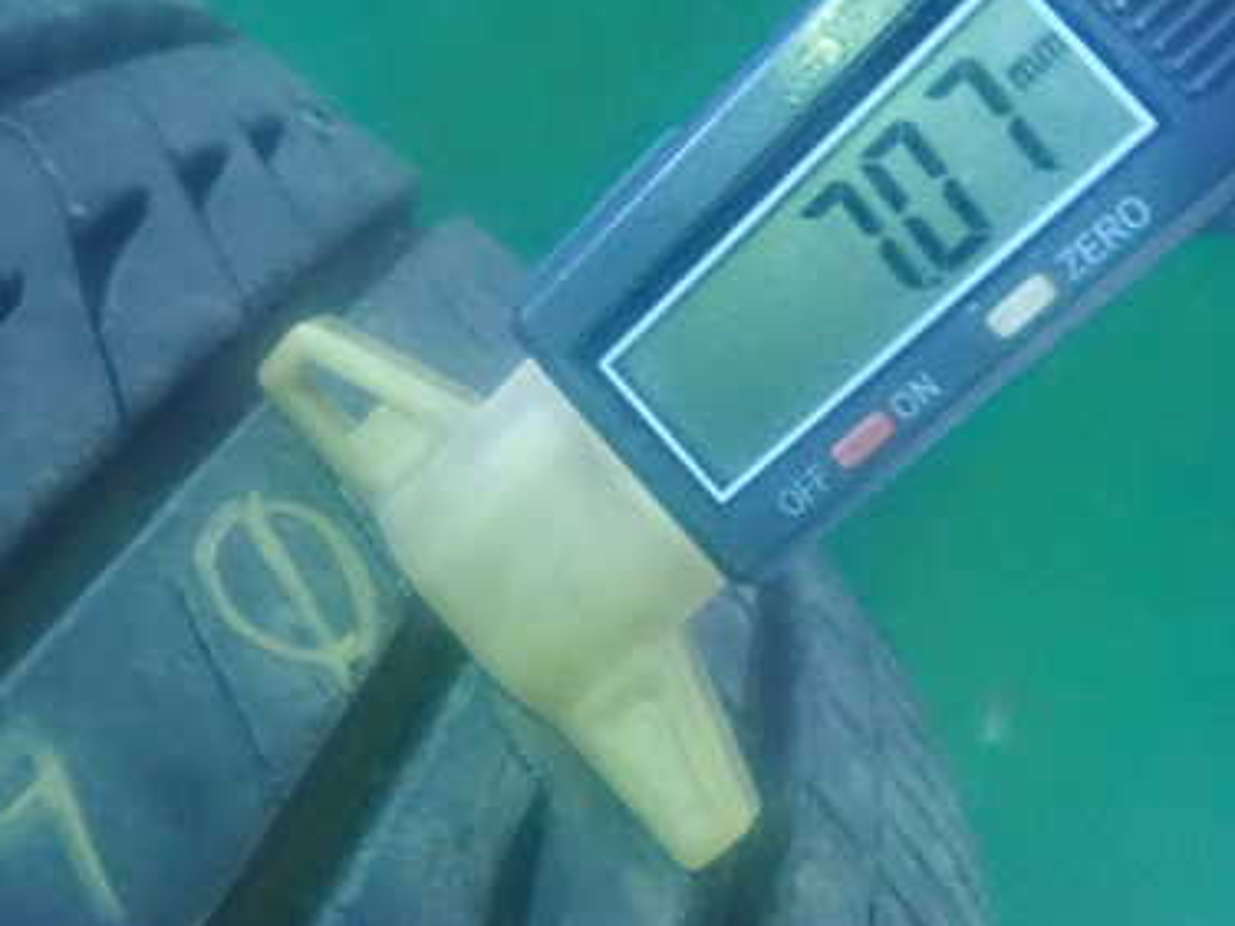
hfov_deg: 38.9
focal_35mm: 48
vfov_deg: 29.9
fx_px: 1712
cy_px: 652
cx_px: 356
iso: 1600
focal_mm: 5.5
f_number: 2.3
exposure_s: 1/30
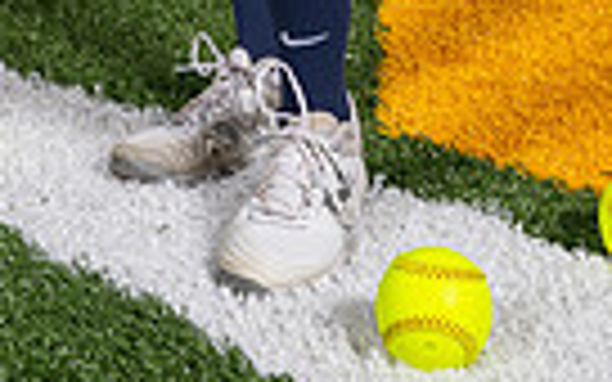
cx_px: 238
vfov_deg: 8.8
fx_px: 2252
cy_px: -517
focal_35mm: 135
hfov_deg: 15.5
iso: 200
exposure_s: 1/200
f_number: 5.6
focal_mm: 40
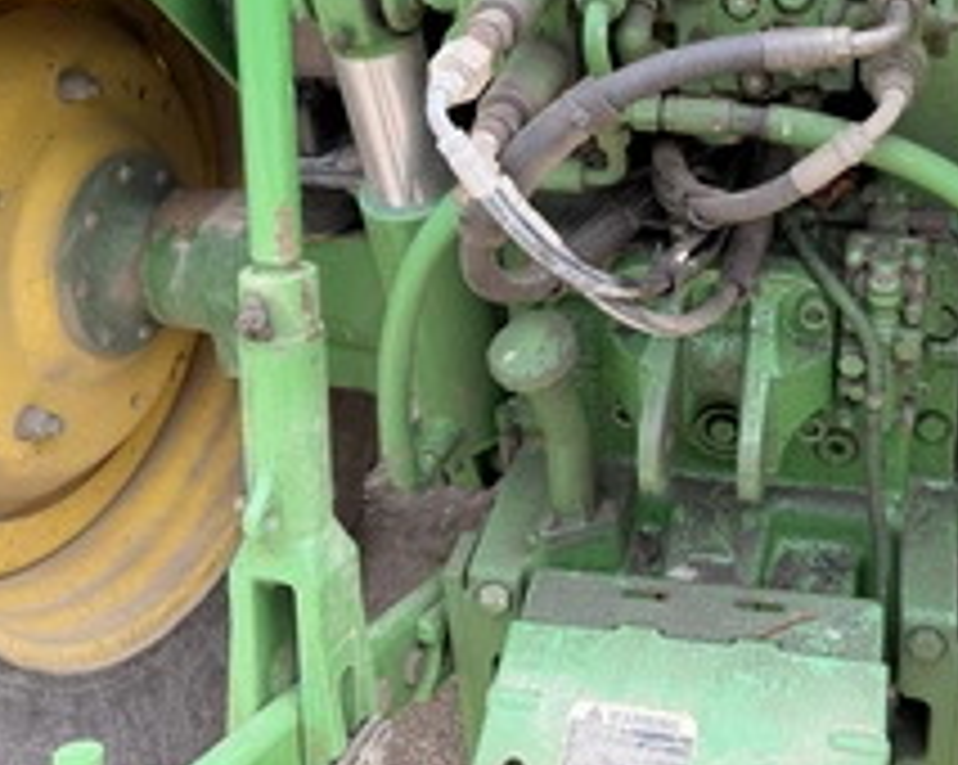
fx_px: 1246
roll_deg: +2.3
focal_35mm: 44
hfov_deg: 40.6
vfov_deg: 32.9
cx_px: 742
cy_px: 126
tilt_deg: -22.8
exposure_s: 1/298
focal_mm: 6.76
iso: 80
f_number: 1.78
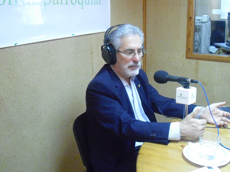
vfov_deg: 33.6
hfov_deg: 43.8
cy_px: 80
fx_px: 286
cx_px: 122
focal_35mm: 43
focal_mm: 6.2
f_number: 2.8
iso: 800
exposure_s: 1/60
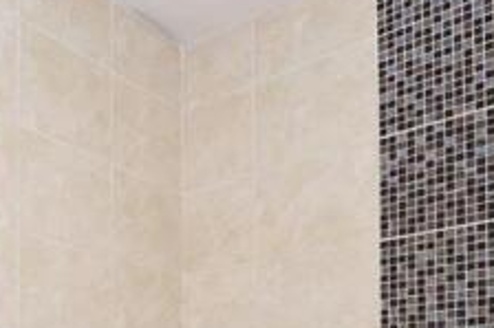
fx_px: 603
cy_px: 415
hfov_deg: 41.8
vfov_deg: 26.4
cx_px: 73
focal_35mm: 44
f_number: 5
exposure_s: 1/30
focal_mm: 10
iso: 200
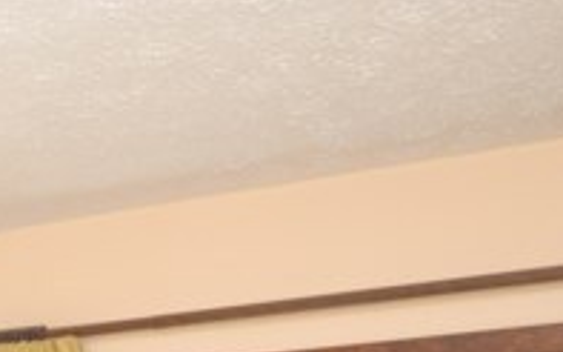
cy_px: 667
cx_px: -474
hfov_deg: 16.8
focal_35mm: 101
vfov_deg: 11.8
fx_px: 1549
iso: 450
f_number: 3.8
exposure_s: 1/60
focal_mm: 12
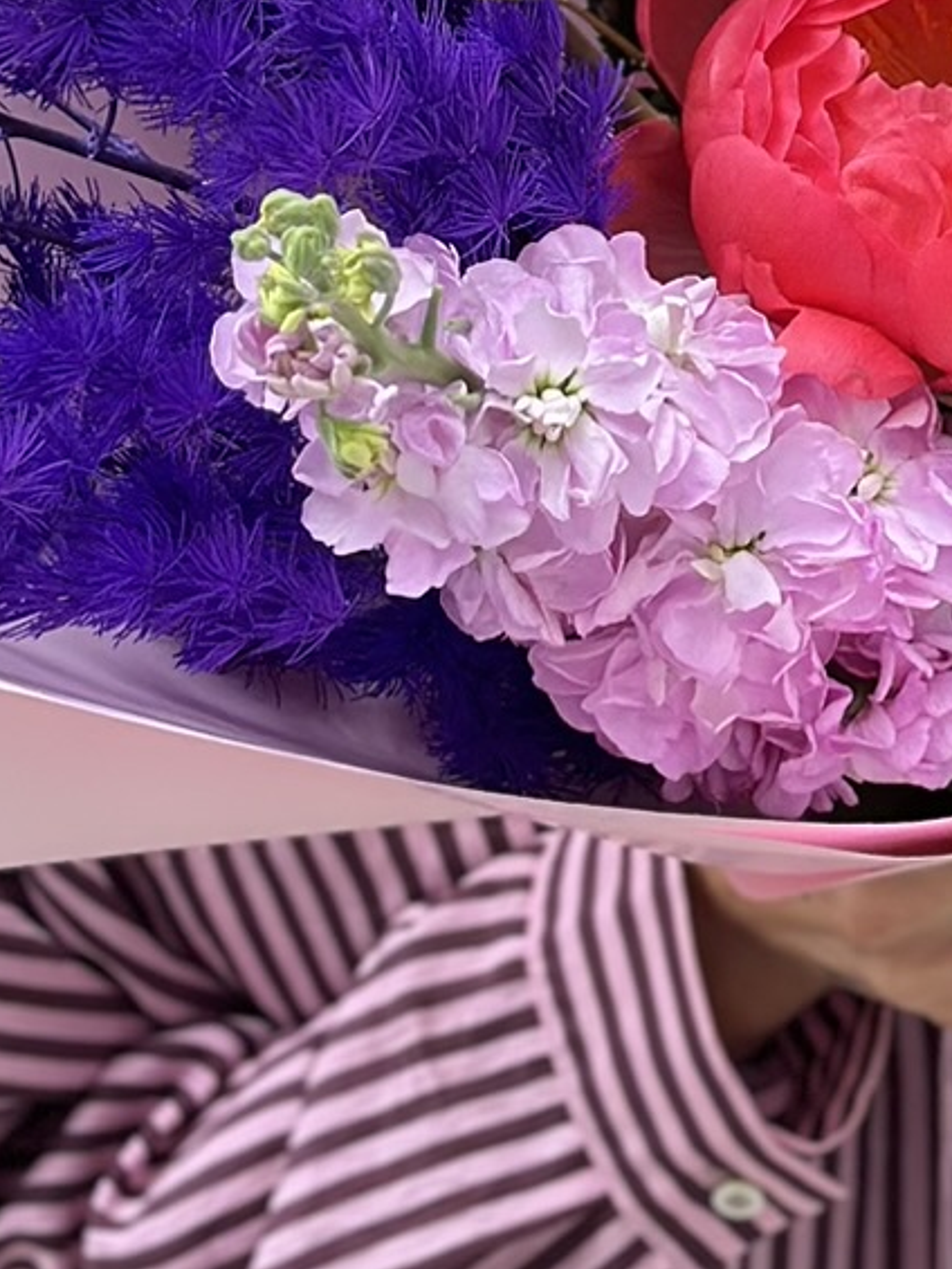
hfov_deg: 8.5
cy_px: -74
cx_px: 766
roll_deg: -1.9
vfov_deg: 11.2
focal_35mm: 174
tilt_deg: -9.9
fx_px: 6378
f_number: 1.78
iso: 80
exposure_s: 1/243
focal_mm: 6.86
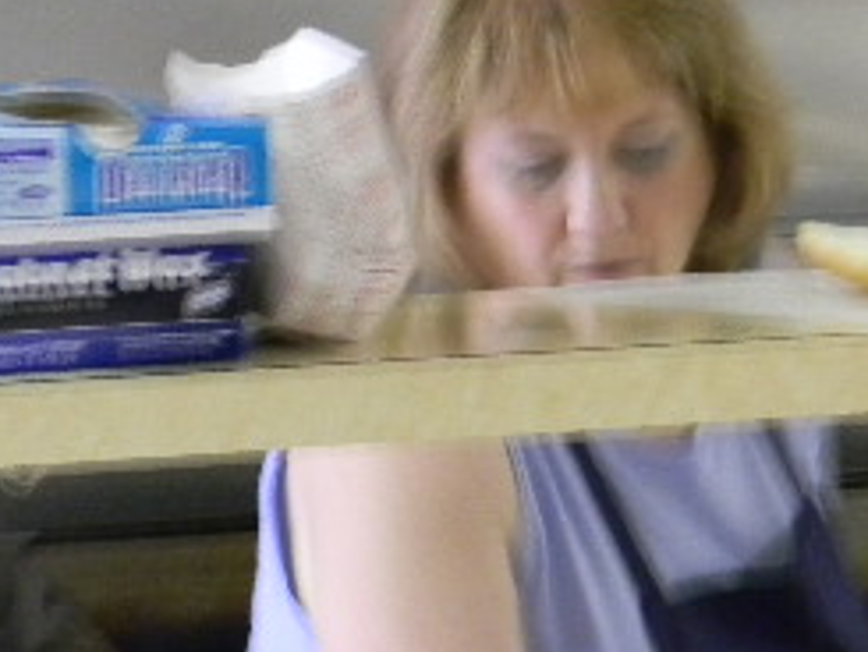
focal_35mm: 175
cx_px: 528
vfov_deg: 8.4
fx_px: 4390
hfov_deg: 11.3
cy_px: 11
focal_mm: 12.2
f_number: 4.3
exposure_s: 1/11.7
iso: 400
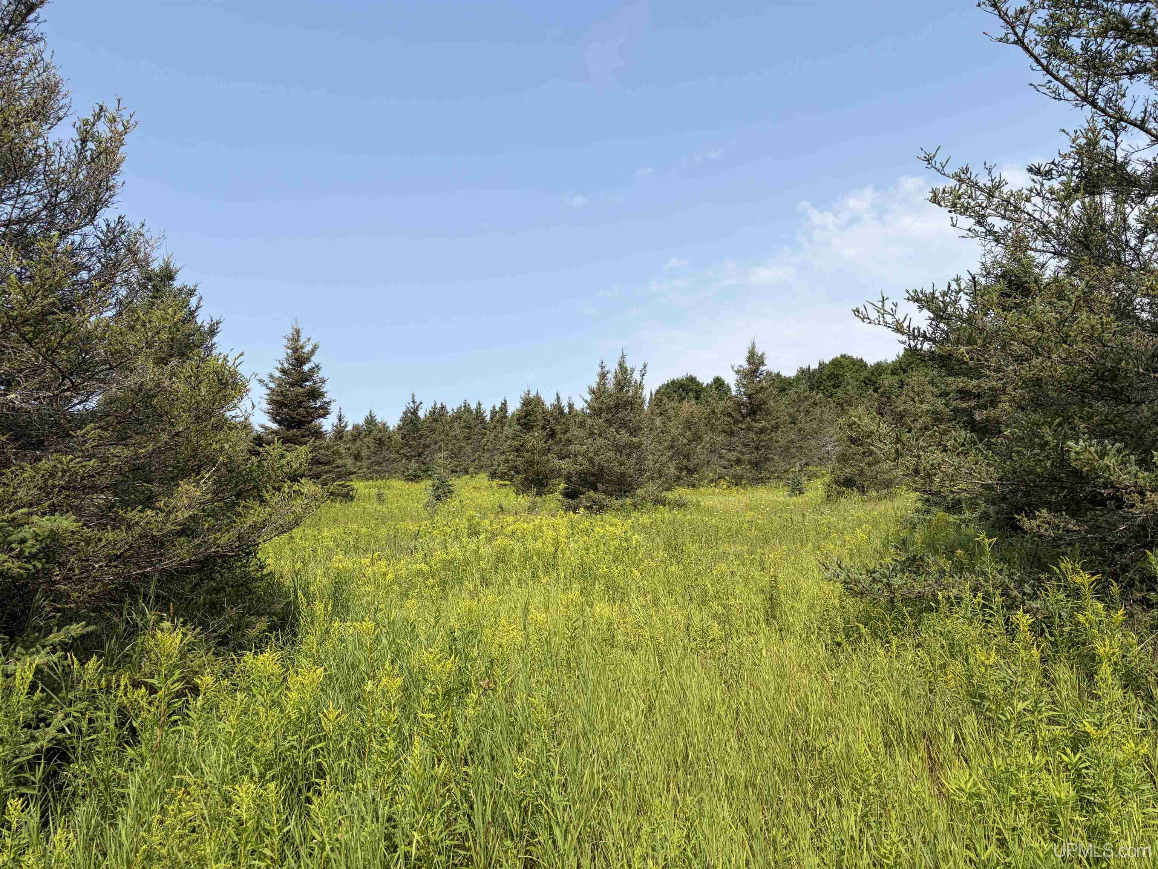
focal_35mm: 26
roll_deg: +2.2
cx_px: 579
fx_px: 870
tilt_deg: +4.2
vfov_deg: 53.1
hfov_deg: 67.3
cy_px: 434
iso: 50
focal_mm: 5.96
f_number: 1.6
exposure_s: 1/4065
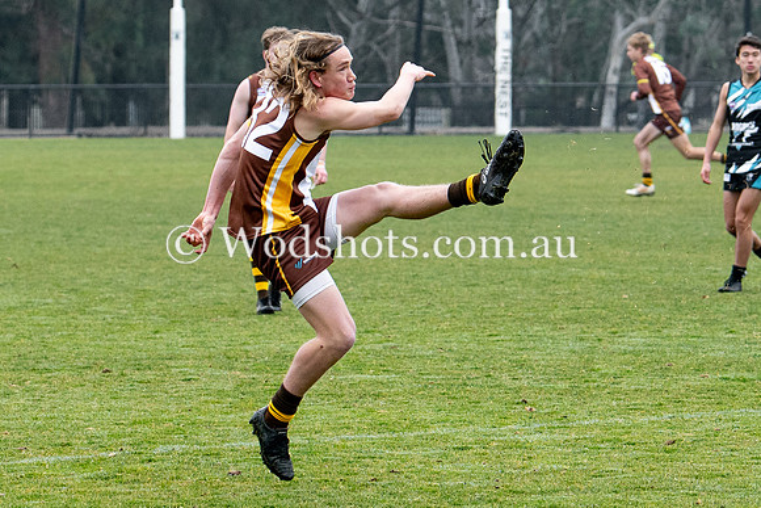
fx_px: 7815
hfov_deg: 5.6
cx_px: 344
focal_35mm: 370
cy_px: 215
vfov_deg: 3.7
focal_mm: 102
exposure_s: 1/800
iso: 560
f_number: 4
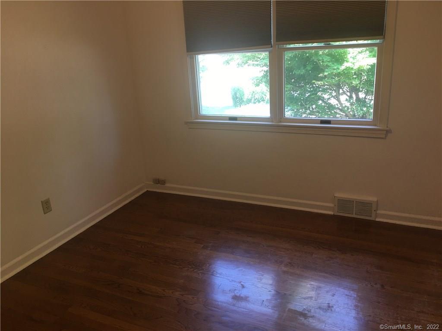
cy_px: 166
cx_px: 221
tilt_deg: -16.7
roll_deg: +4.3
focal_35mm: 29
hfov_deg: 61.7
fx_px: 370
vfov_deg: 48.2
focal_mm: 4.15
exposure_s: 1/30
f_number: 2.2
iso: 40
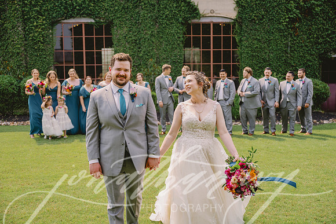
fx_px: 373
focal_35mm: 40
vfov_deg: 33.4
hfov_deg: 48.4
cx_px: 168
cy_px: 112
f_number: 2.8
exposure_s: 1/640
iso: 32
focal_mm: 40
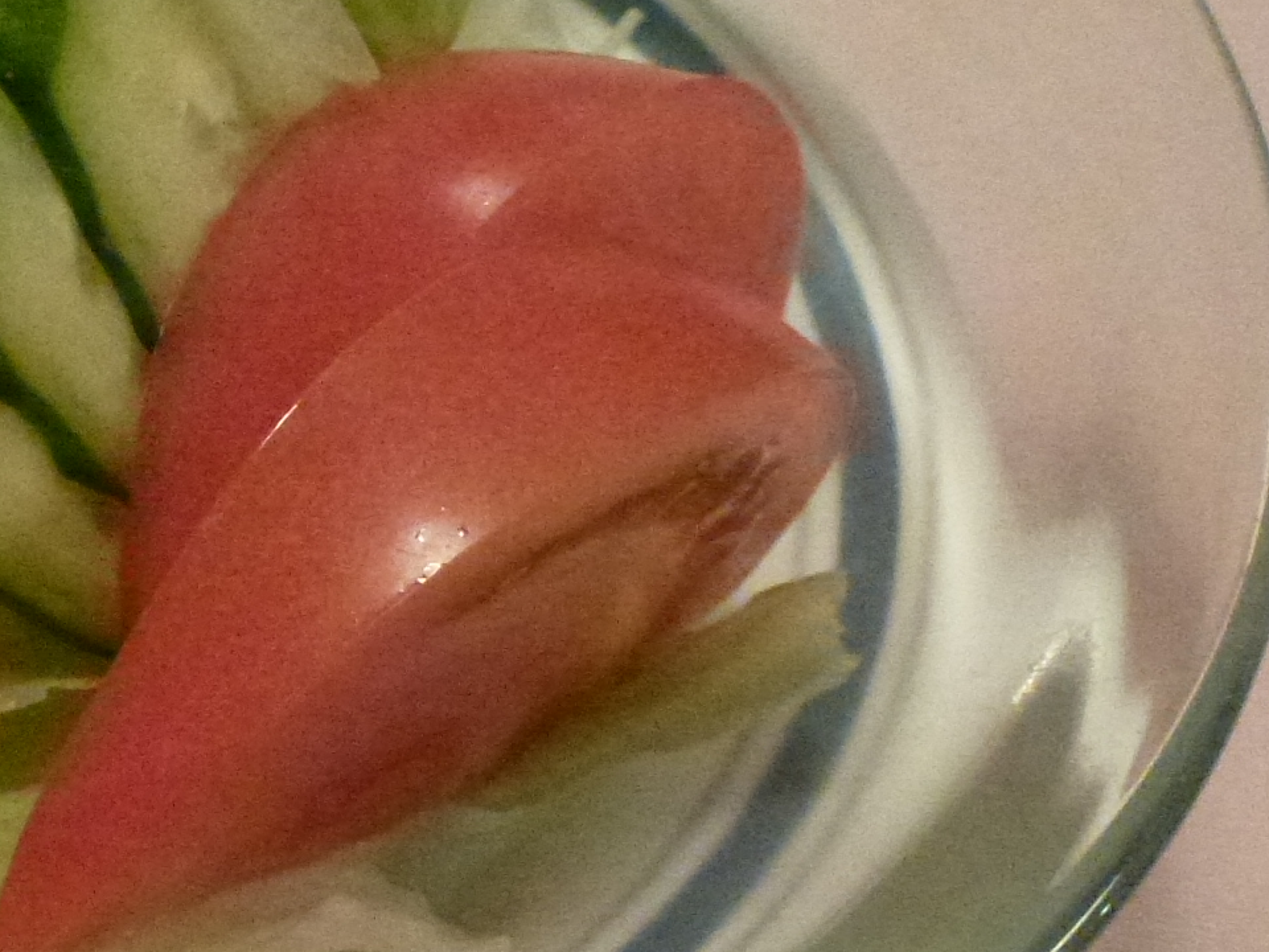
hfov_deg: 27.8
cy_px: 383
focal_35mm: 64
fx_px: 2346
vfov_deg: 22.9
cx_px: -108
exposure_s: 1/60
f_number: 3.3
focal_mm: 4.3
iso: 800
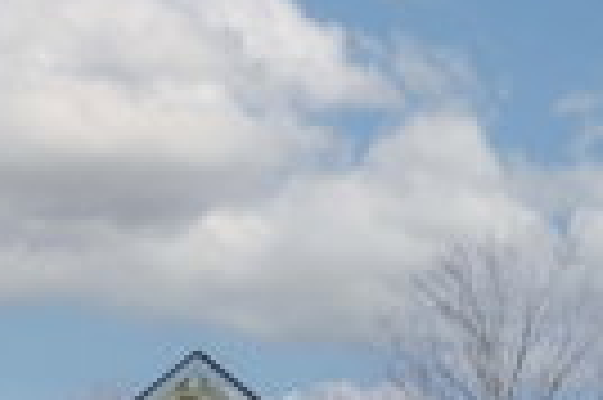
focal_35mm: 50
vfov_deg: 20.2
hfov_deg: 33.2
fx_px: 836
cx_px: -101
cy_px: 699
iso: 100
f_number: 6.3
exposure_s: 1/160
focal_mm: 14
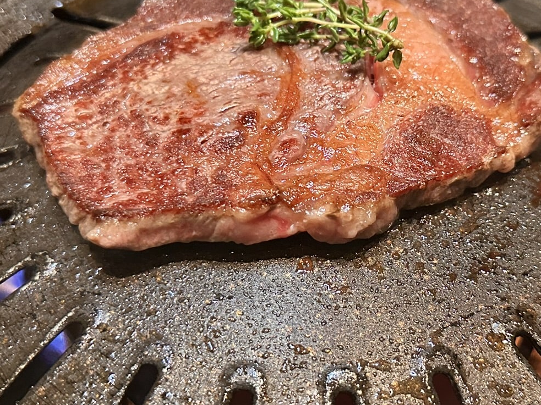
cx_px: 316
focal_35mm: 50
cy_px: 179
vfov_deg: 29.1
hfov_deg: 38.1
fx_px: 781
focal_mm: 6.86
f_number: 1.78
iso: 1000
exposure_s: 1/30
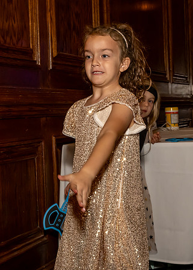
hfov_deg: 19.2
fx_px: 571
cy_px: 119
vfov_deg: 26.6
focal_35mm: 74
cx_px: 84
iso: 1250
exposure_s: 1/500
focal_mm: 28
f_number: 7.1
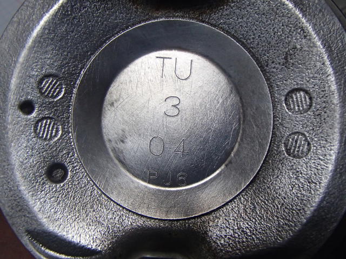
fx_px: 370
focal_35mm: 37
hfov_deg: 50.2
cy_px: 130
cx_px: 173
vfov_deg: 38.6
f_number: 4.7
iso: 640
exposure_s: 1/160
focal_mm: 6.64
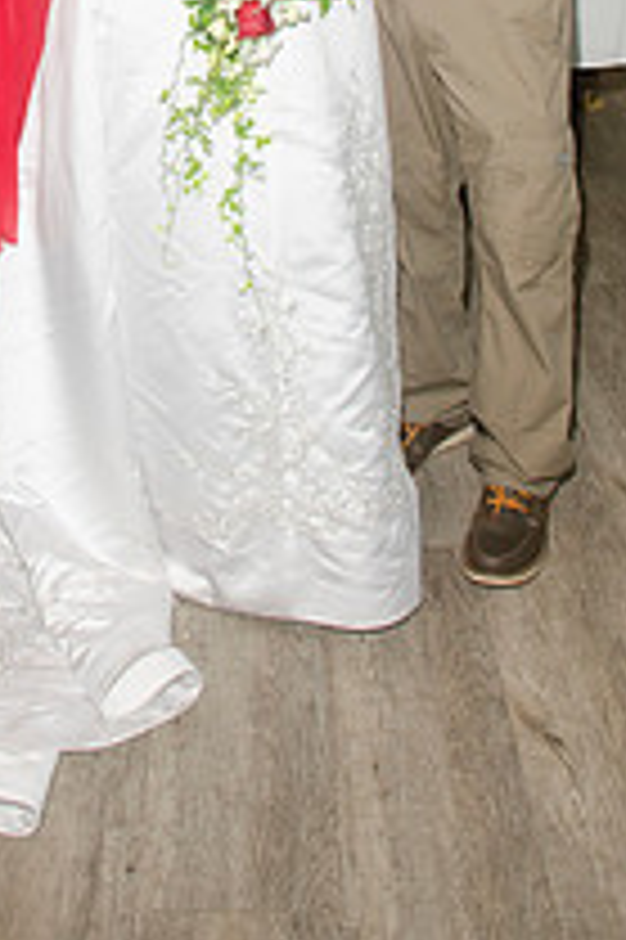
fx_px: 1515
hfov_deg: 23.1
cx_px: 149
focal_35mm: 58
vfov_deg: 31.2
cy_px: -58
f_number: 5.6
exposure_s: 1/250
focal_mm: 18
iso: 400
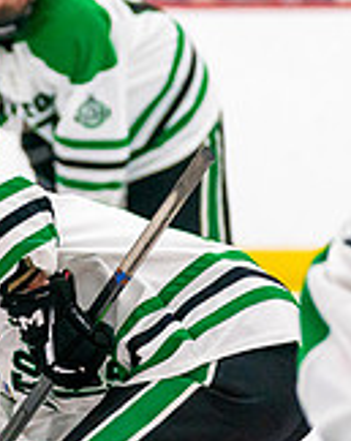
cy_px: 251
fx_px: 7917
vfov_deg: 3.2
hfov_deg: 2.5
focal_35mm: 608
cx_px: -154
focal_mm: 158
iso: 3200
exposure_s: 1/1250
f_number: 2.8
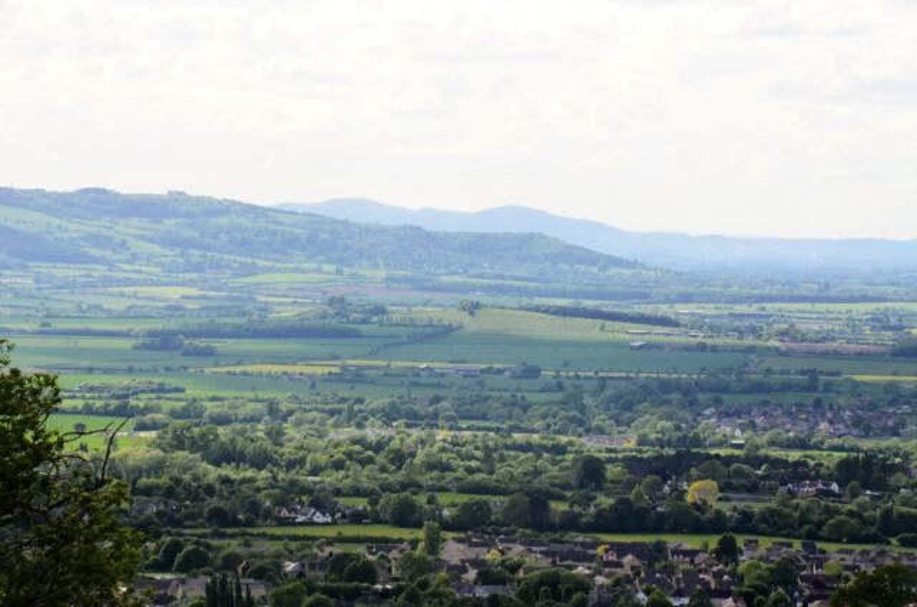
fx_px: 4576
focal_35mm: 180
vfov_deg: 7.6
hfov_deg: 11.4
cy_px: 304
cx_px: 458
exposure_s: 1/160
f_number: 16
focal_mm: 120
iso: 200
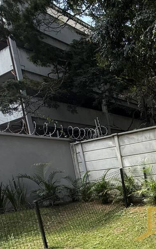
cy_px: 211
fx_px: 238
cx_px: 212
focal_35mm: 35
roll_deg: +5.0
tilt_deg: -12.2
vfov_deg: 50.7
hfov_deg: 28.4
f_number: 2.2
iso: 50
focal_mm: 2.22
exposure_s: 1/549
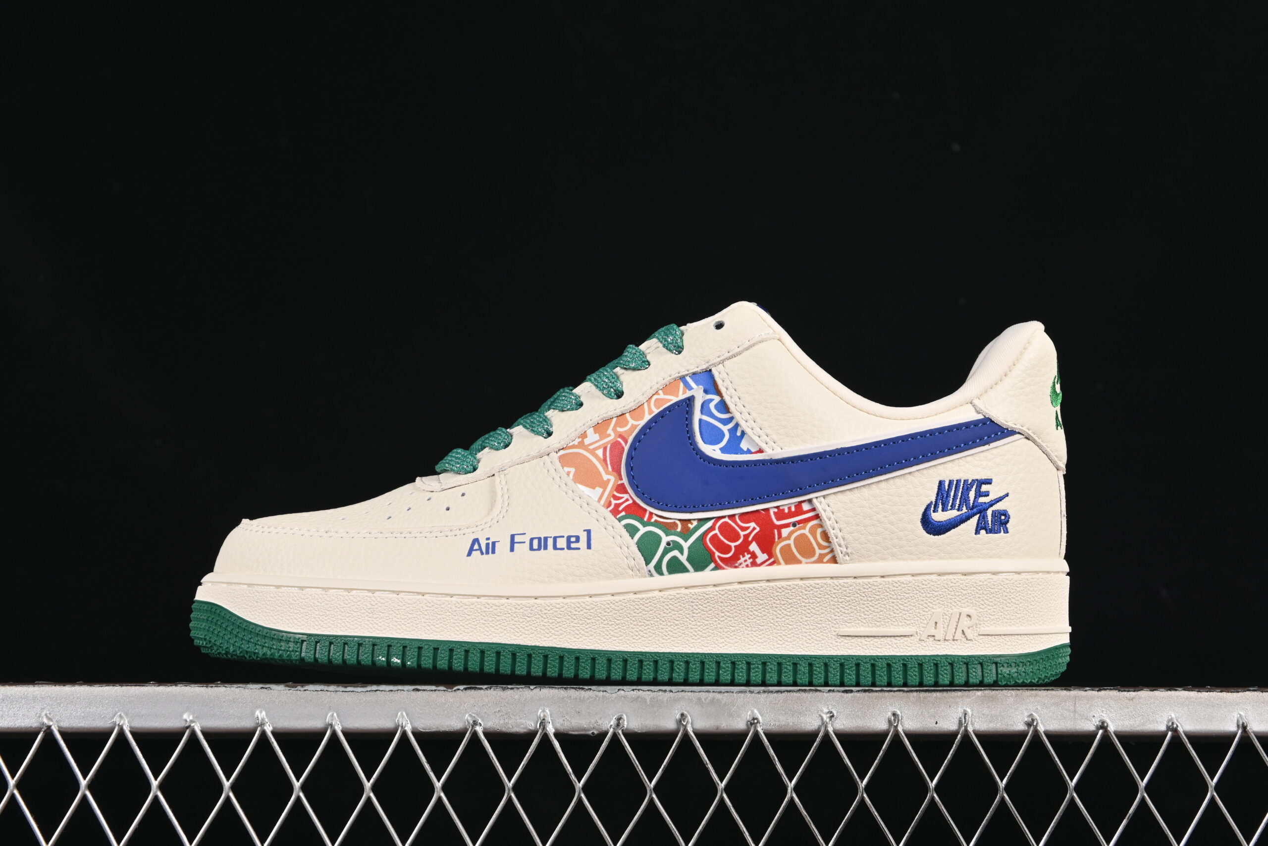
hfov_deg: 27.0
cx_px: 634
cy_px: 423
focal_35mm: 75
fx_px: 2642
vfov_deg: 18.2
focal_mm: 50
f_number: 8
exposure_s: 1/80
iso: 160
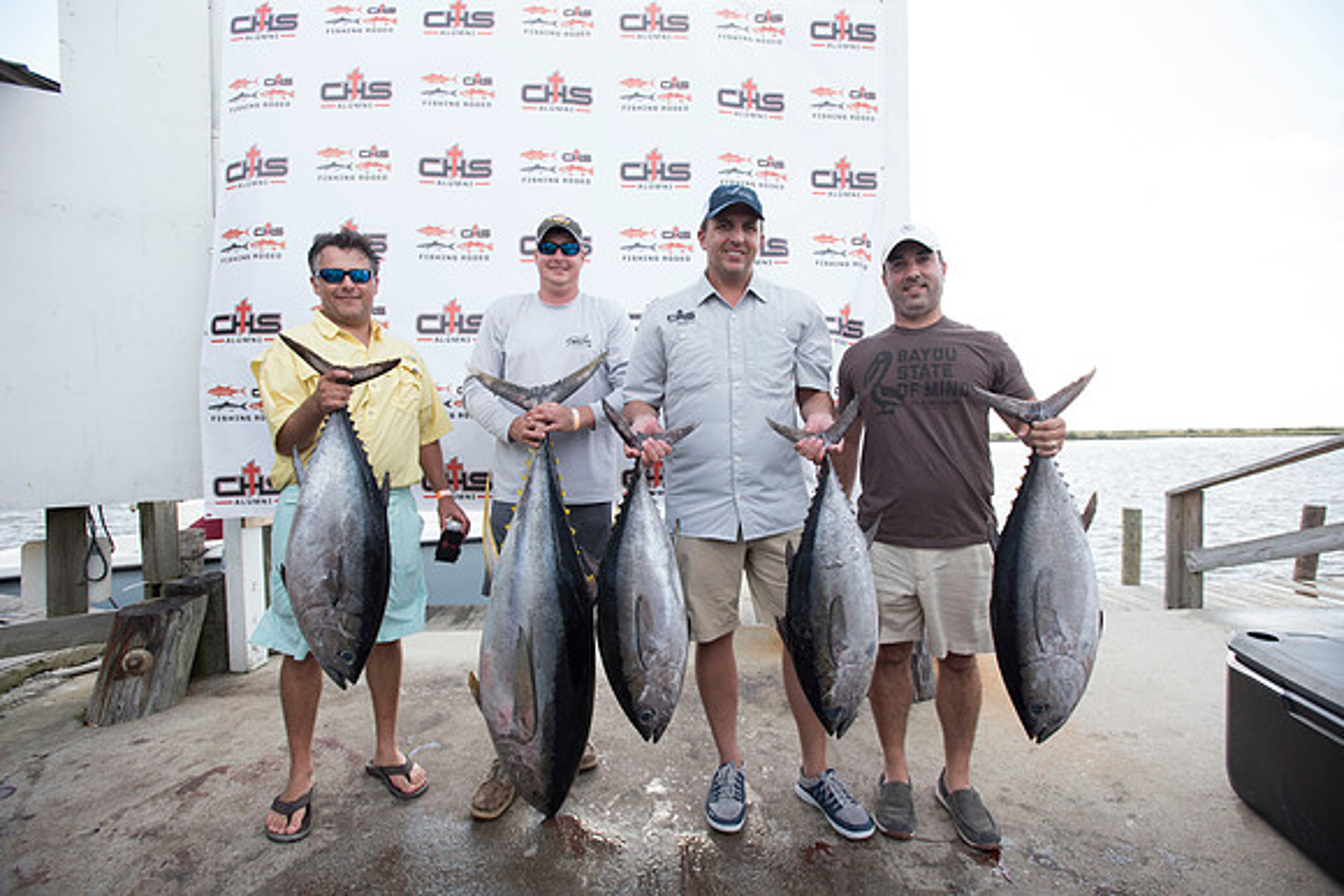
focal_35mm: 17
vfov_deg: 70.5
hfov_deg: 93.3
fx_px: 635
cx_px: 672
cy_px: 448
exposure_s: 1/400
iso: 250
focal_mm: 17
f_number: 4.5
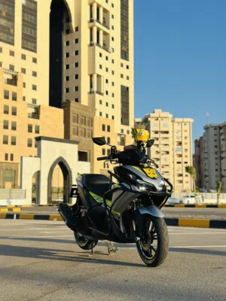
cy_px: 150
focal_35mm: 48
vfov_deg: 39.7
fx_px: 418
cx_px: 113
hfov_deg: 30.3
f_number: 1.78
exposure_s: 1/5000
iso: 100
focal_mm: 6.86
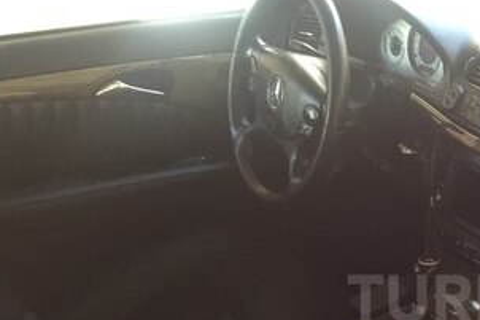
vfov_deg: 20.1
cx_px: 510
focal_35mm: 66
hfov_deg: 28.2
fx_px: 879
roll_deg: +0.4
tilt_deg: -31.3
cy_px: 299
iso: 40
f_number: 2.2
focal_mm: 4.15
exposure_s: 1/33
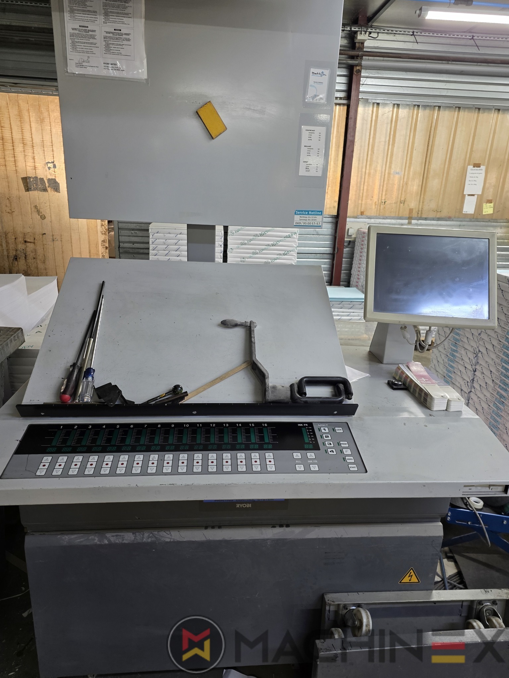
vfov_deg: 73.9
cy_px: 339
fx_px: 451
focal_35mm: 23
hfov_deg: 58.9
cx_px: 254
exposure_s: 1/100
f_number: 1.7
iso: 160
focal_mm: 6.3
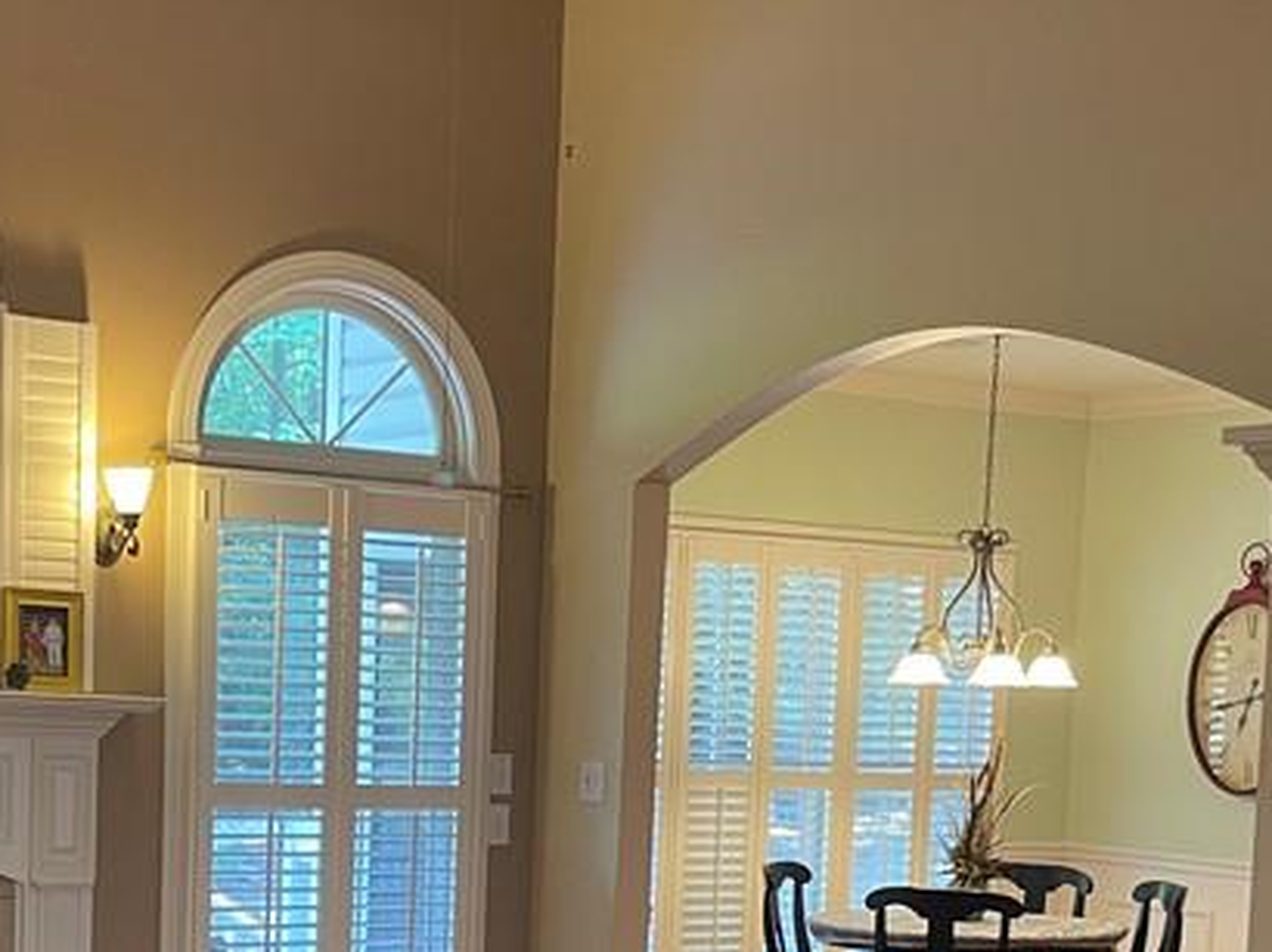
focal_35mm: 65
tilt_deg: -6.4
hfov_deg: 29.8
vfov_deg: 21.8
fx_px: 2387
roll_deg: -2.4
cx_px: 515
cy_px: 936
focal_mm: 5.1
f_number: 1.6
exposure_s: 1/60
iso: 200
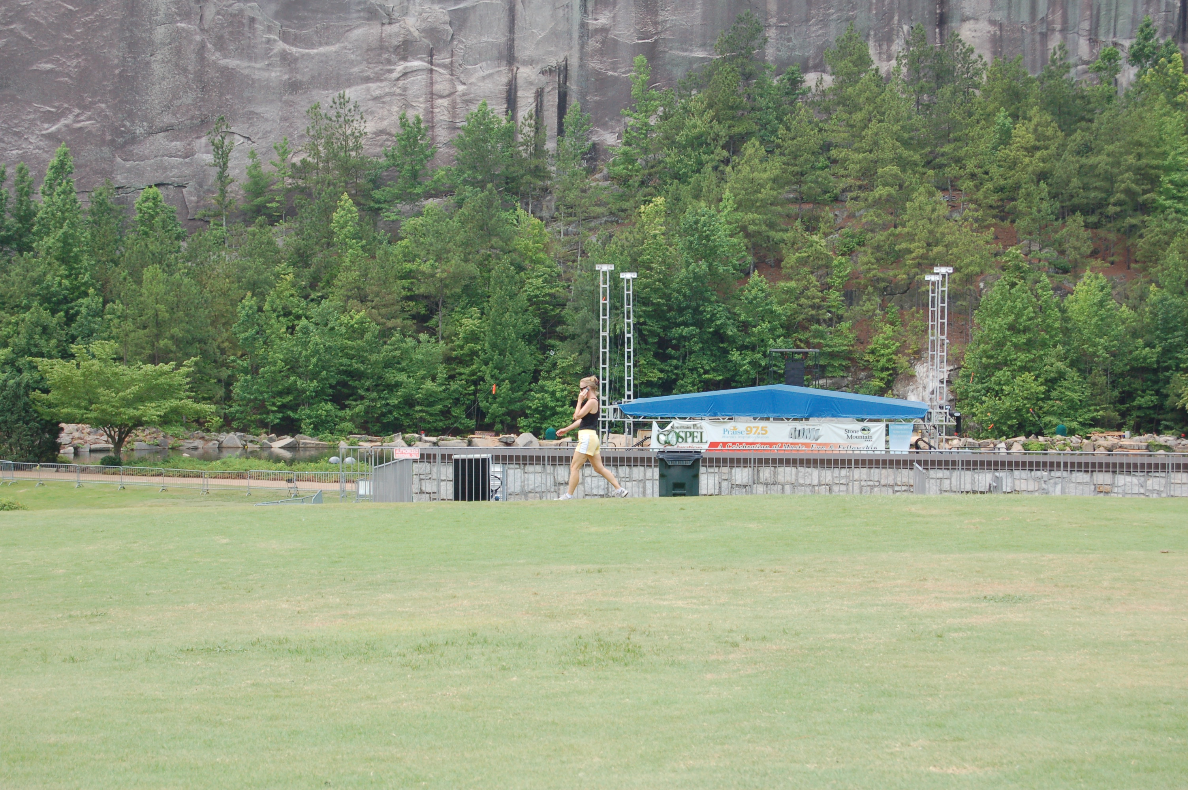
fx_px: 2720
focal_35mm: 82
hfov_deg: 24.6
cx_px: 594
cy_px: 395
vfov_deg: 16.5
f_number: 7.1
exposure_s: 1/200
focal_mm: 55
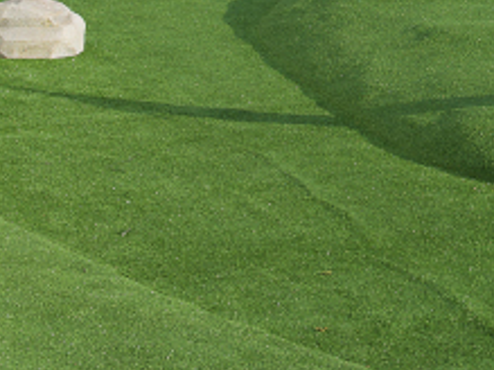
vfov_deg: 9.1
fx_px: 2197
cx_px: 577
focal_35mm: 154
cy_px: -349
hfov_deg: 12.6
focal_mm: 35
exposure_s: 1/200
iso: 100
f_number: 8
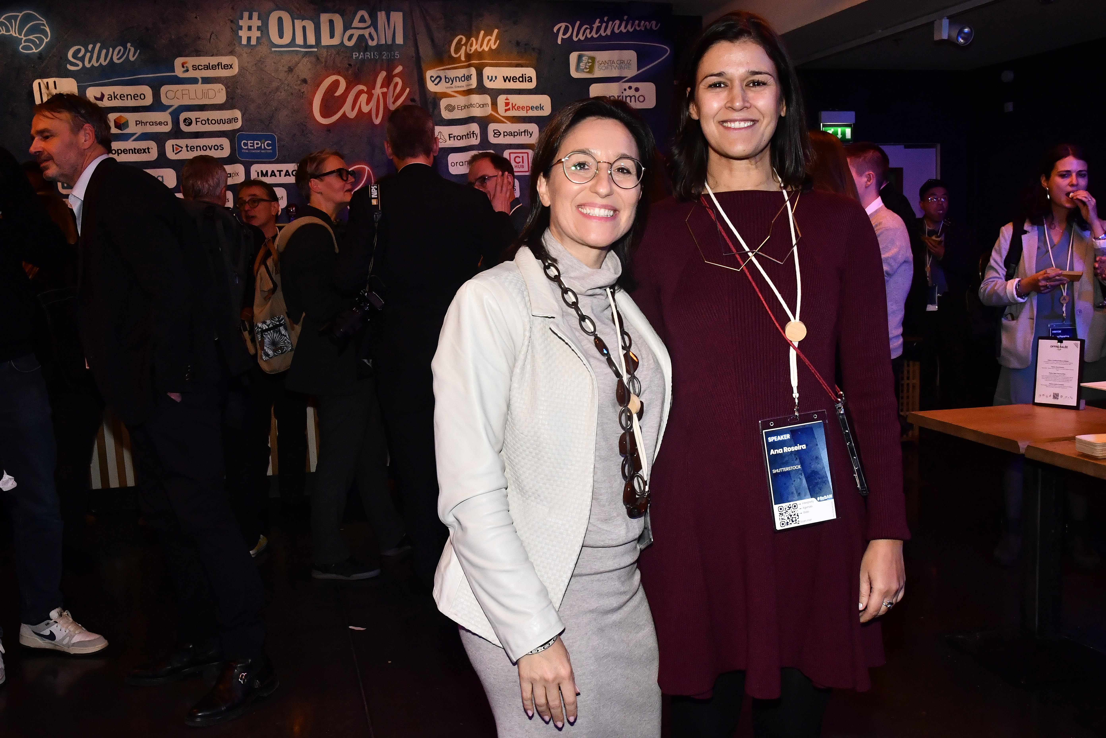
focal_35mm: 30
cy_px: 369
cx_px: 553
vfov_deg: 43.6
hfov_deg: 61.9
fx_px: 922
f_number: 6.3
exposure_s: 1/100
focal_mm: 20
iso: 1600
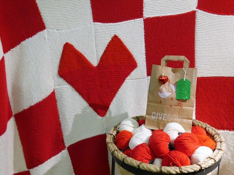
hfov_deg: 51.4
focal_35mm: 36
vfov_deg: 39.7
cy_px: 88
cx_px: 117
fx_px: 243
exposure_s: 1/30
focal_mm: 18
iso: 3200
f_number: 5
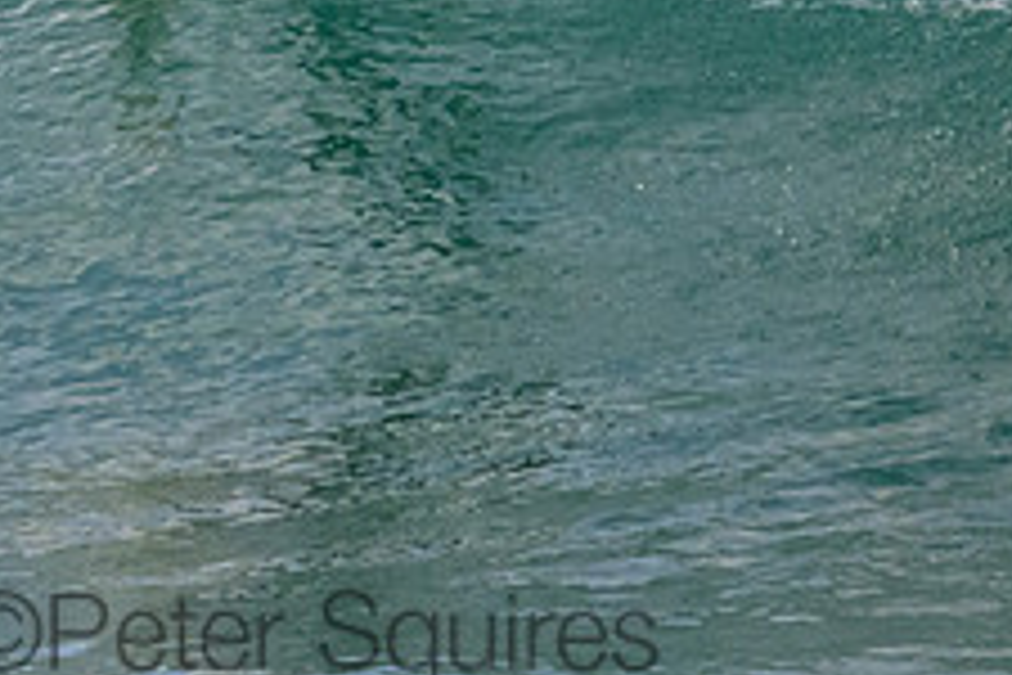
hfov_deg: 0.9
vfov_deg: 0.6
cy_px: -178
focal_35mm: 2404
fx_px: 67574
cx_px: 188
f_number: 11
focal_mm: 800
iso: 4000
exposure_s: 1/1600
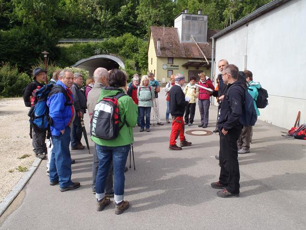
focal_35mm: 28
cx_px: 153
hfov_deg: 63.4
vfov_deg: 49.7
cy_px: 115
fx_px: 248
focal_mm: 5
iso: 80
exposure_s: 1/400
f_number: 3.9
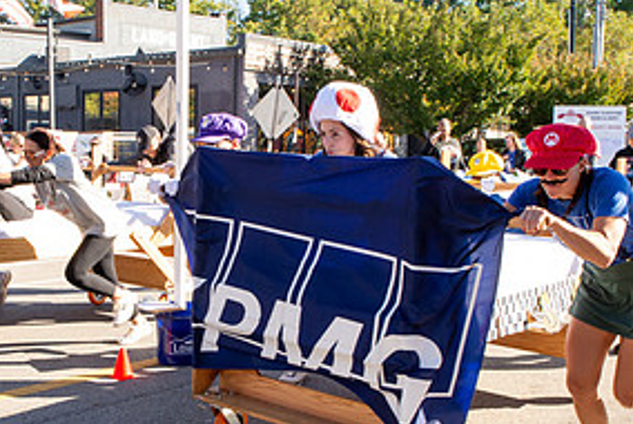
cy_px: 249
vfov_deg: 27.5
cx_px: 216
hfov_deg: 39.9
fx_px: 862
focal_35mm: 49
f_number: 14
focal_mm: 24
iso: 800
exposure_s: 1/160
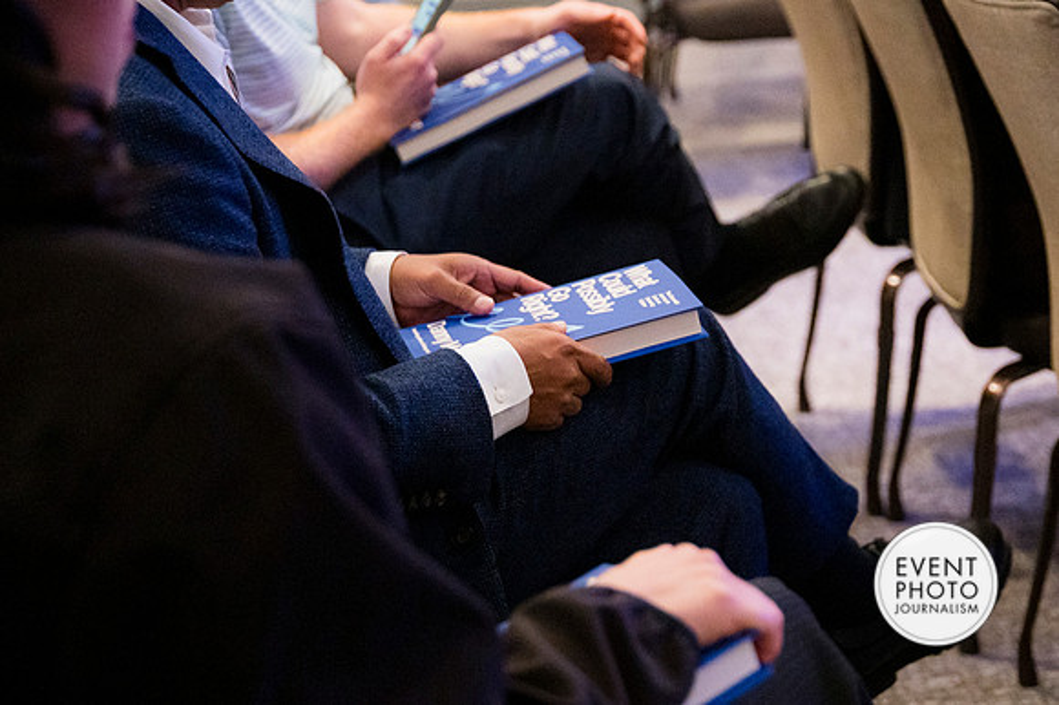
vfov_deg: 20.0
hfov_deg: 29.7
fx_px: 1999
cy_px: 352
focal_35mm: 68
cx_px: 530
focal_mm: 68
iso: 4000
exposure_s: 1/200
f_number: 4
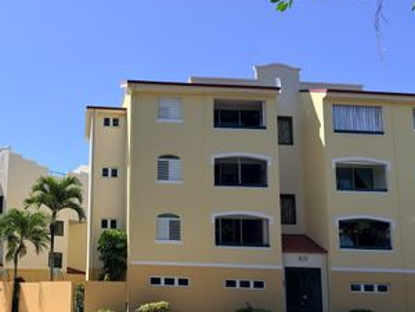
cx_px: 102
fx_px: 480
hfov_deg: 45.2
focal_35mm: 40
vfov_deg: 35.5
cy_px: 218
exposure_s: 1/4739
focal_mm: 6.76
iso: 64
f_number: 1.78
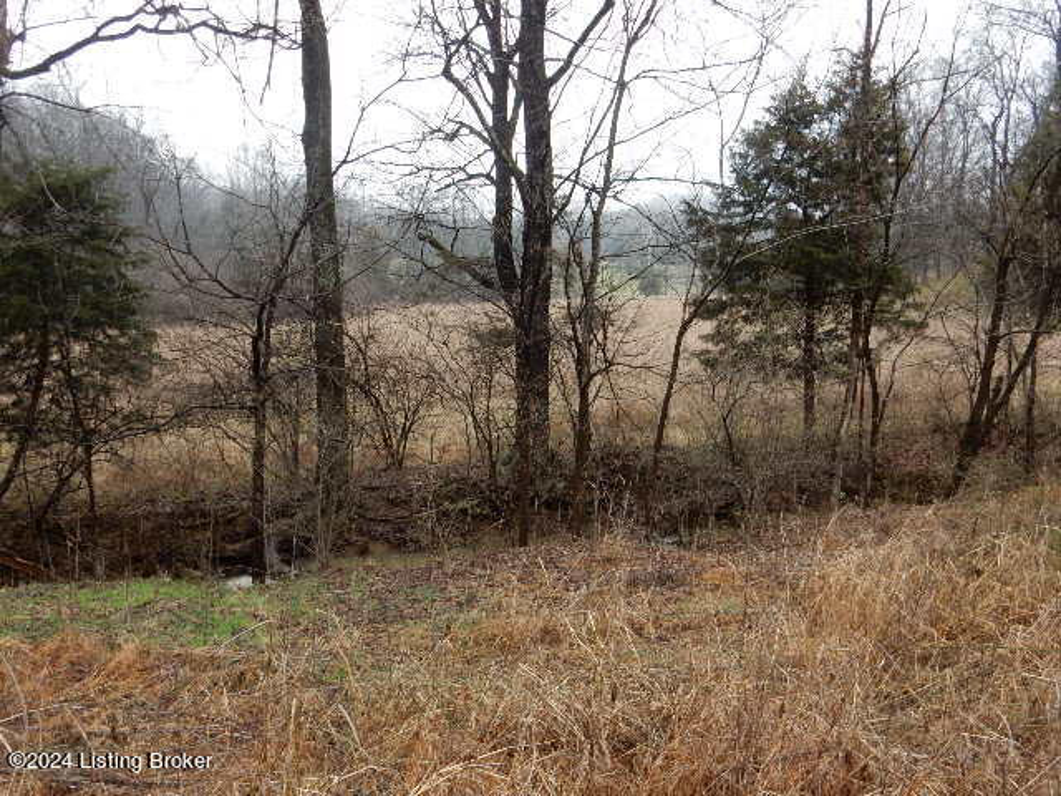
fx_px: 1103
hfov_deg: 51.4
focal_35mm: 36
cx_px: 530
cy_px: 398
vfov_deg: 39.7
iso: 125
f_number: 4
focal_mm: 6.4
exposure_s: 1/200
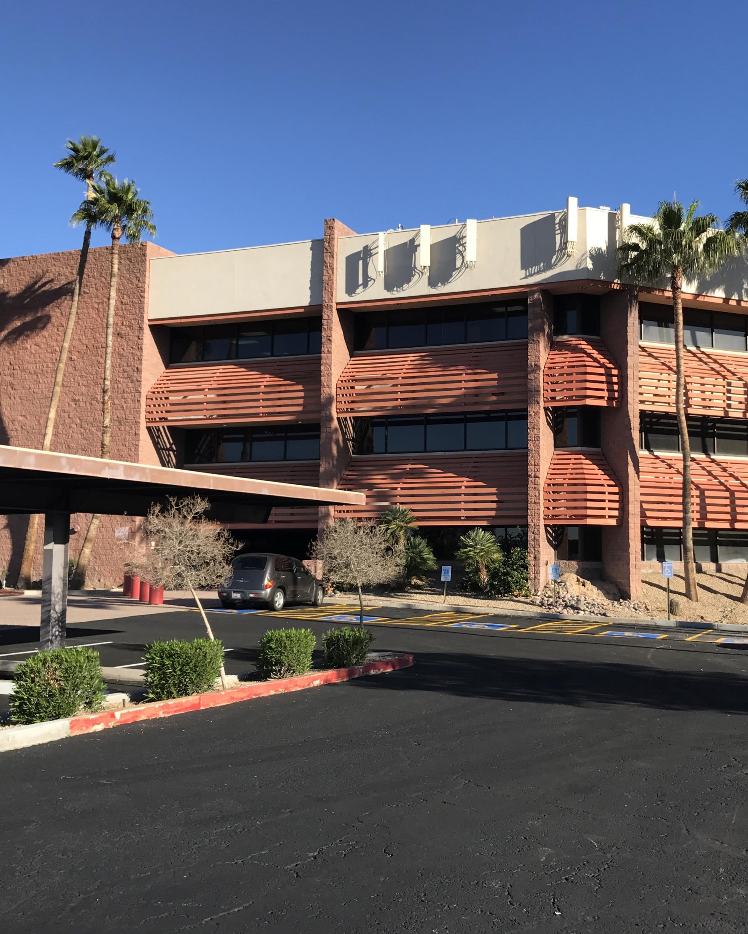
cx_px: 467
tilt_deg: +6.8
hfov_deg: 39.9
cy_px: 461
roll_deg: -1.0
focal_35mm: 37
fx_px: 1024
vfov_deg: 49.1
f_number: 1.8
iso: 20
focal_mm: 3.99
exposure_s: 1/1429
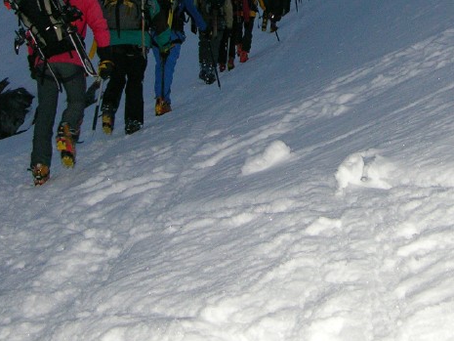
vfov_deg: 18.6
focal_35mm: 77
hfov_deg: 25.1
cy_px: 0
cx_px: 321
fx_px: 1010
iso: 200
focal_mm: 8.9
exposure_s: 1/60.1
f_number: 2.8
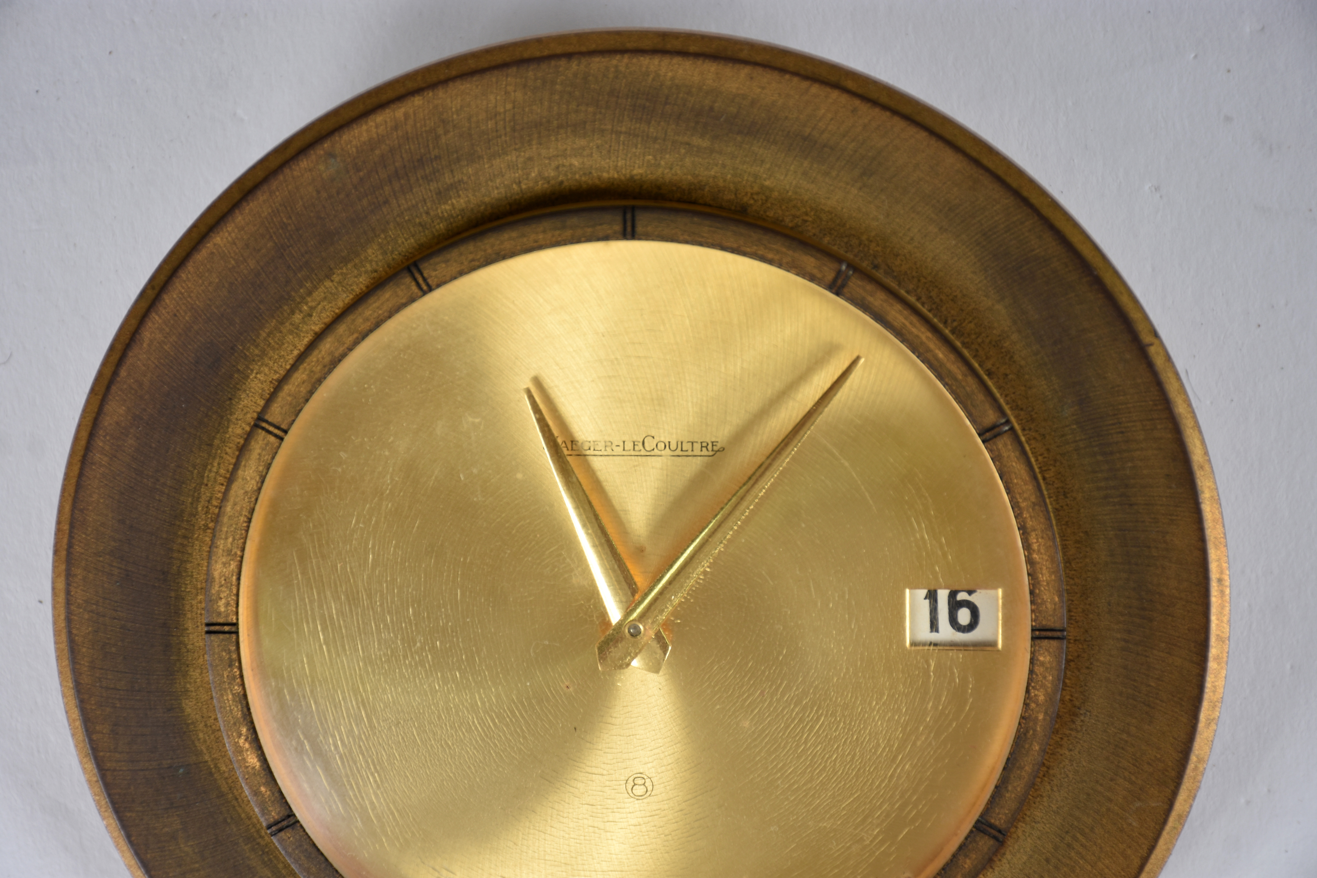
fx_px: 4390
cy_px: 439
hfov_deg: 17.1
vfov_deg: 11.4
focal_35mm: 120
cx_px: 658
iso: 160
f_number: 7.1
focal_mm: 80
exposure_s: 1/60
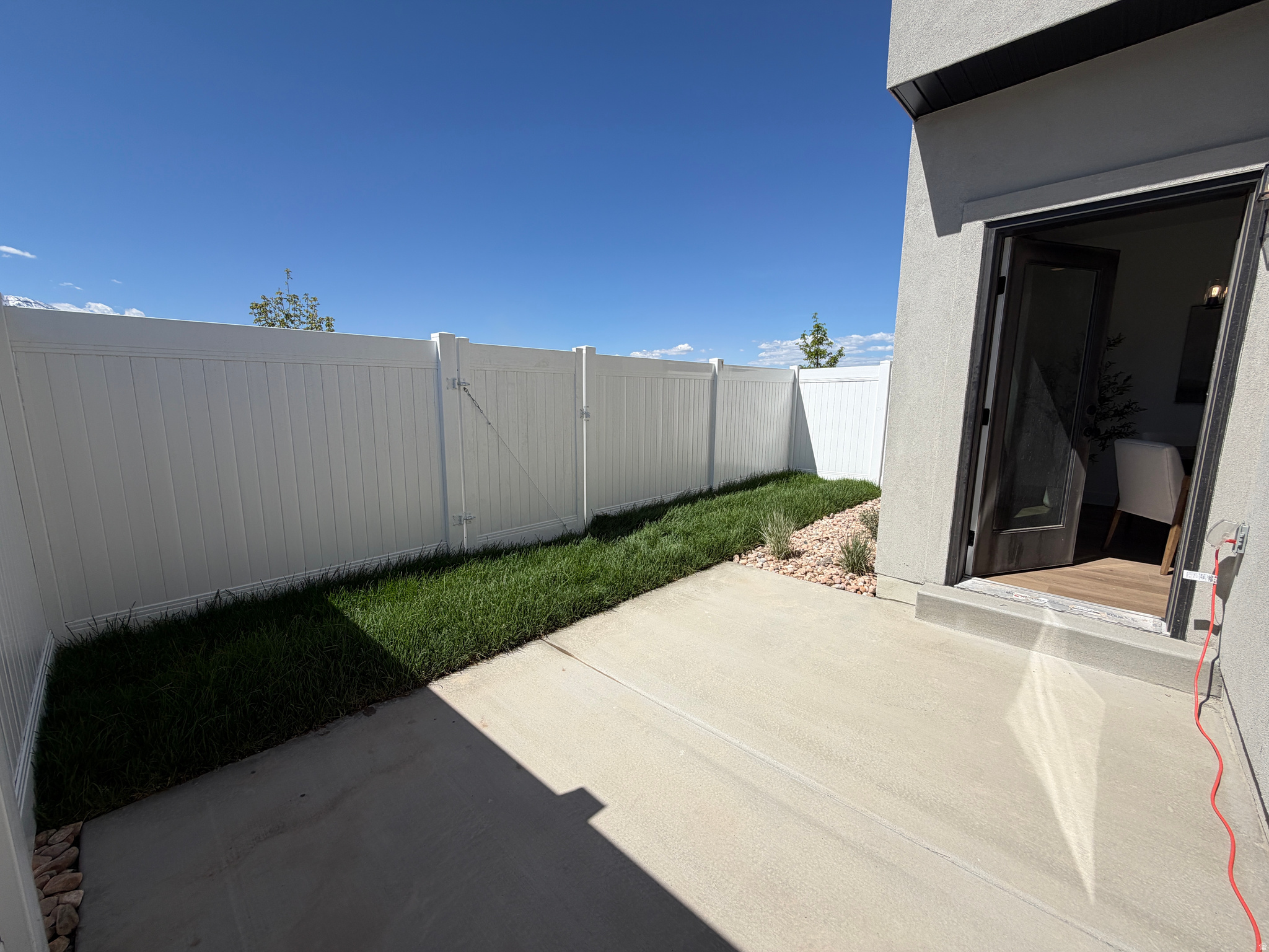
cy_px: 476
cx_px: 634
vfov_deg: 85.7
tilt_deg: -8.4
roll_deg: +0.5
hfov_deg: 102.1
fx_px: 513
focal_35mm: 14
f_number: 2.2
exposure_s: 1/1368
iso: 20
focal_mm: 2.22
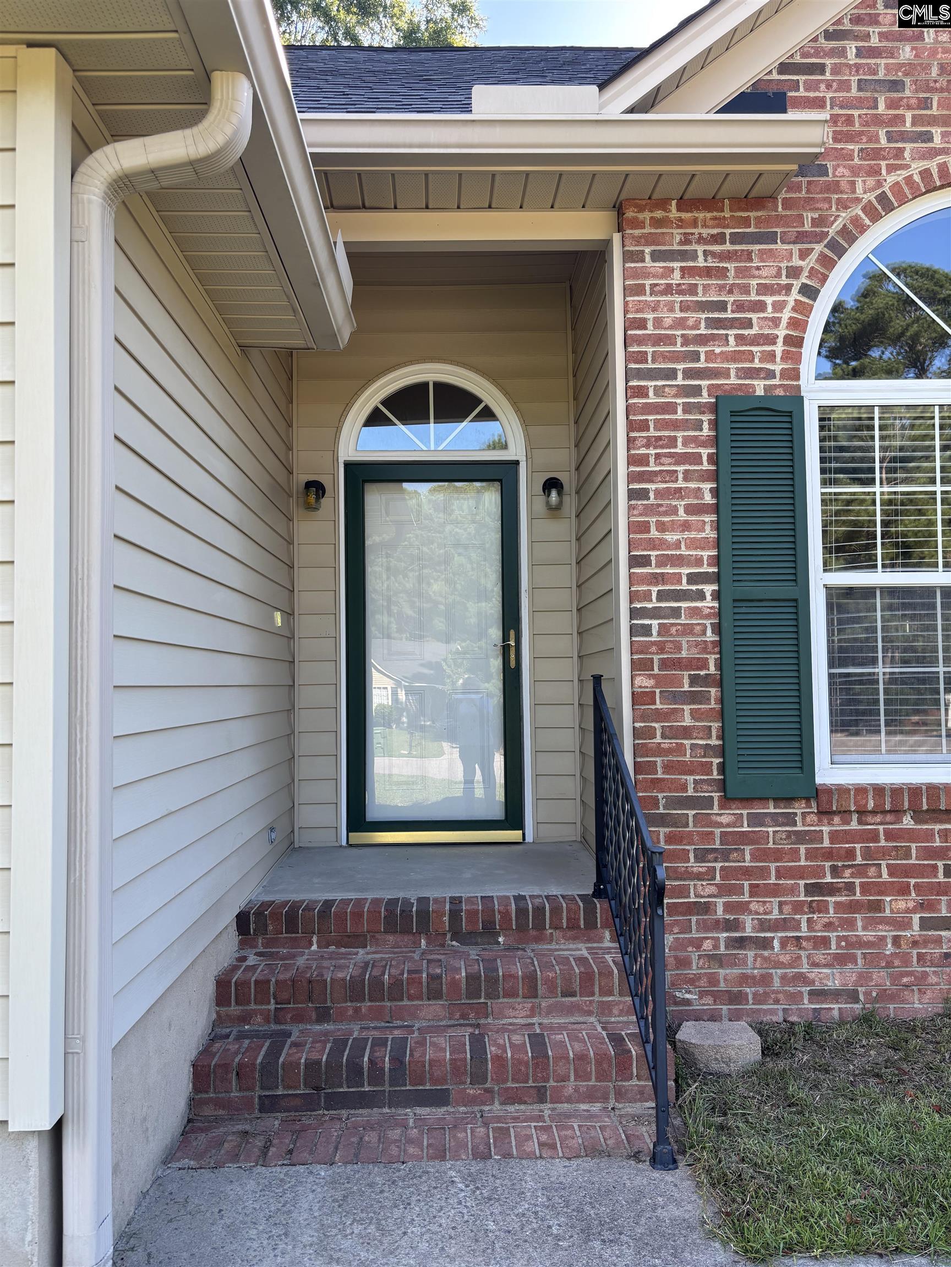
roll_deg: +0.1
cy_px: 634
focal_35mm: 26
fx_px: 952
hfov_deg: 53.1
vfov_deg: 67.3
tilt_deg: +3.0
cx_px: 476
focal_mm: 5.96
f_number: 1.6
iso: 50
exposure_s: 1/343
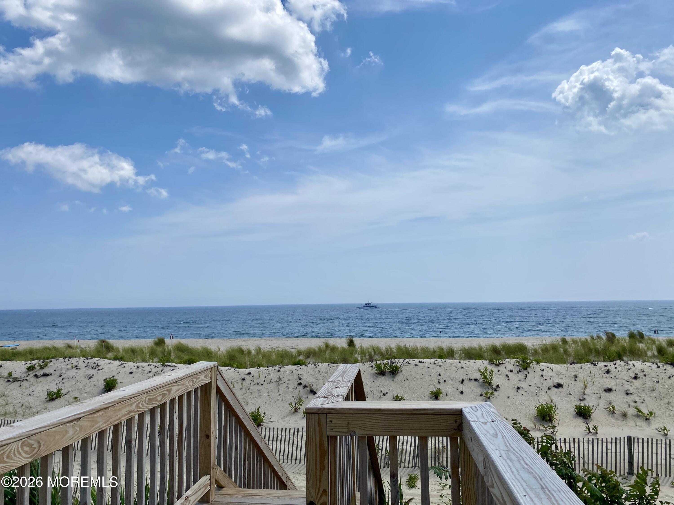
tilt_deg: +5.8
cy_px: 252
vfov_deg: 53.1
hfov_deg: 67.3
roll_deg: +0.2
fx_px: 506
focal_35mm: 26
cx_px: 337
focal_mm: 4.25
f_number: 1.8
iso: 32
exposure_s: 1/7194
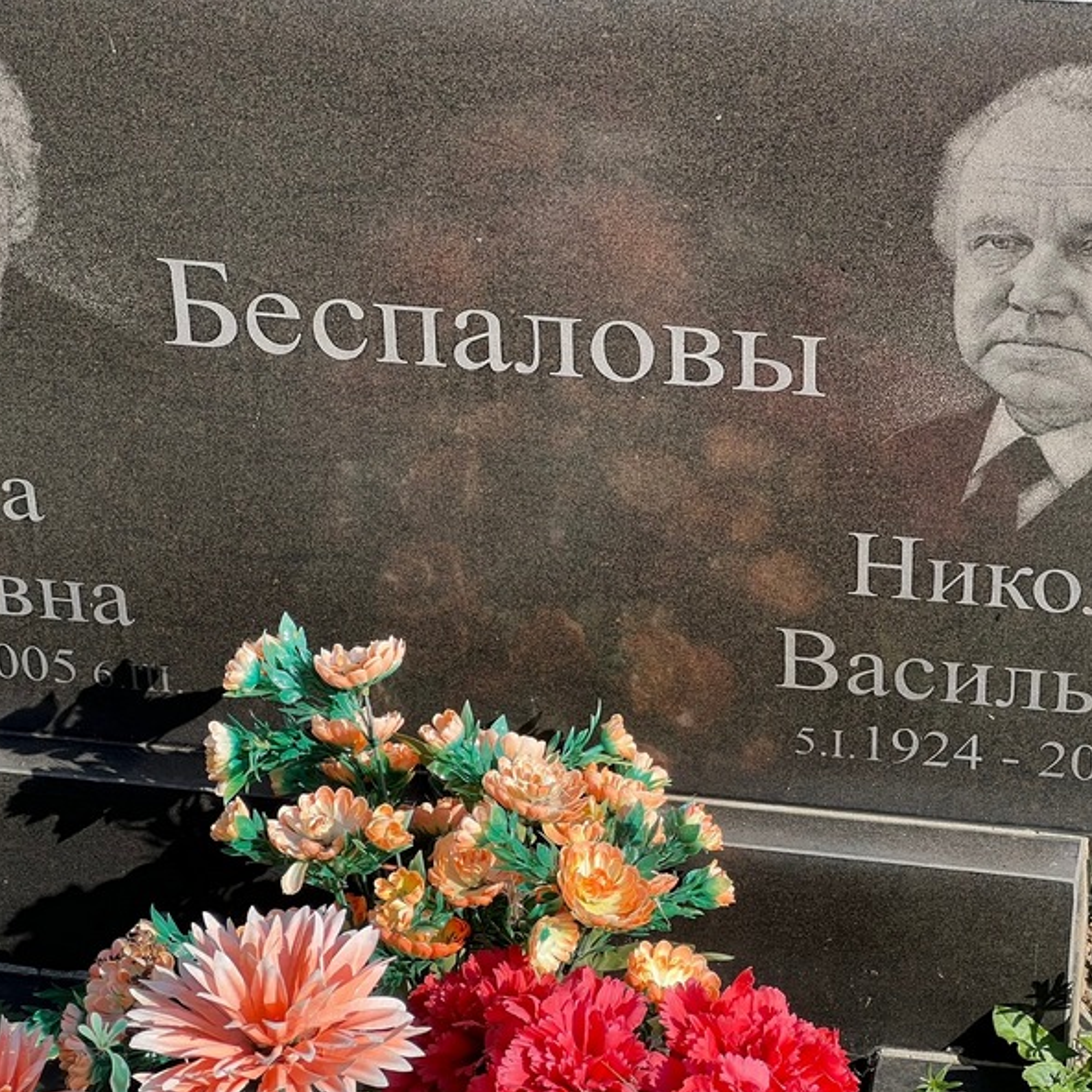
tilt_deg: -32.9
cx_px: 725
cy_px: 550
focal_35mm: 92
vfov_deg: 18.9
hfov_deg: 18.8
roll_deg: -0.9
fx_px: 3284
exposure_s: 1/231
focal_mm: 9
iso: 32
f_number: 2.8
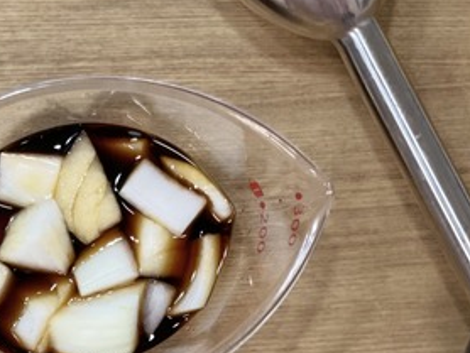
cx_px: 105
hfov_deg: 18.9
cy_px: 253
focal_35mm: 103
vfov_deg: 14.3
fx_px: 1400
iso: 125
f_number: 2
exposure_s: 1/100
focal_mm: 6
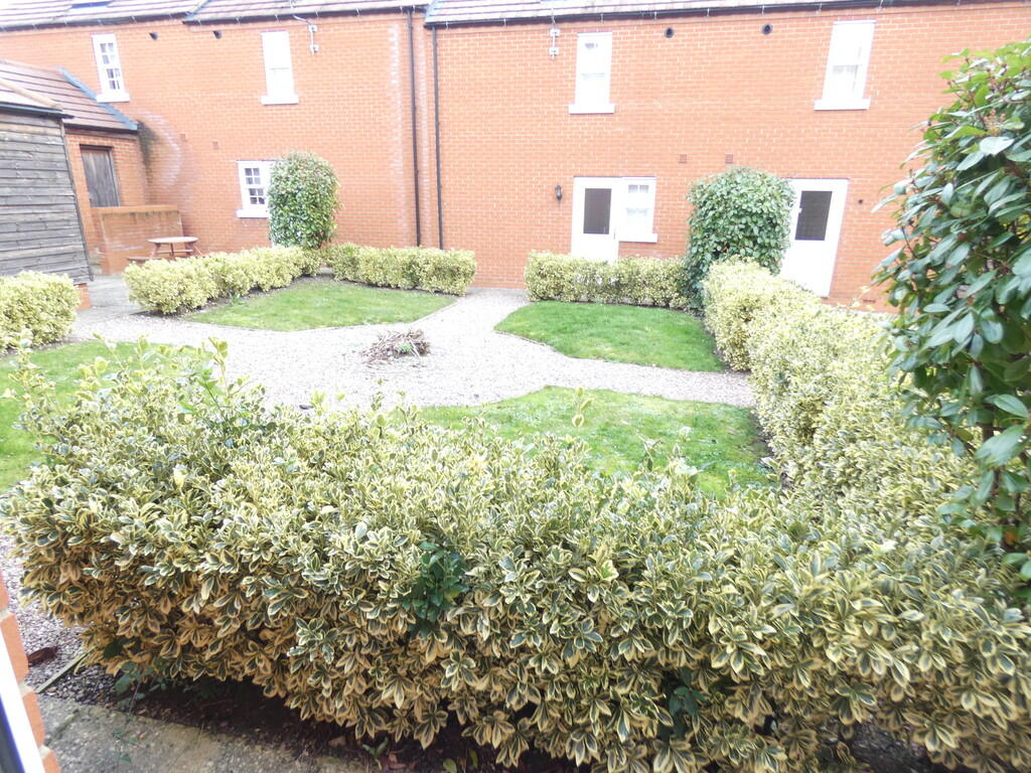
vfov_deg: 66.0
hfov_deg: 81.7
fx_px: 596
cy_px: 386
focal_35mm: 20
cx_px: 516
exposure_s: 1/60
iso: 125
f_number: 2.8
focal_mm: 3.6
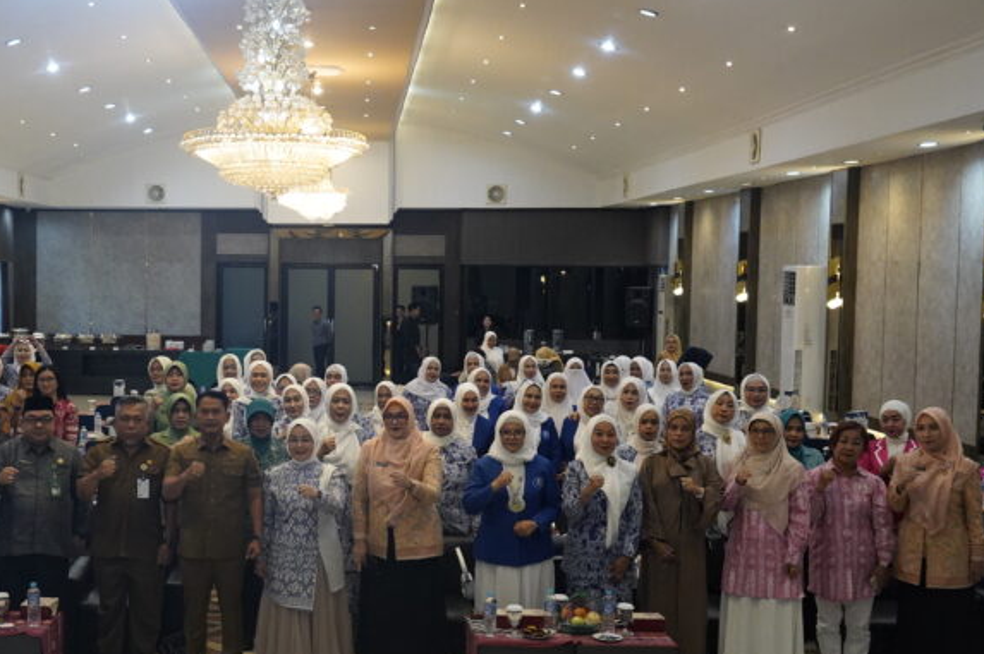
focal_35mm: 51
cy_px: 360
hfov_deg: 38.2
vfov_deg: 26.4
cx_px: 290
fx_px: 1393
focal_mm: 34
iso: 6400
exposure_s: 1/200
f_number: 5.6
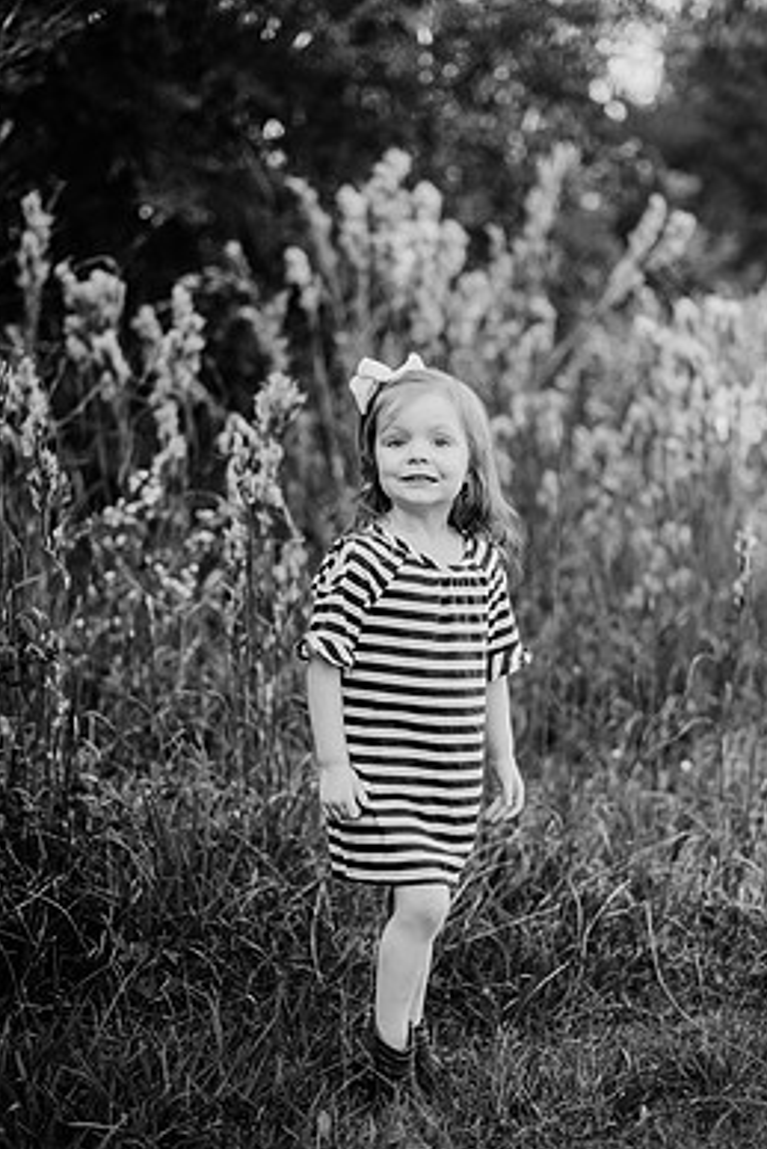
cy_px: 595
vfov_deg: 34.5
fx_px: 1852
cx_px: 421
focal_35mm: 58
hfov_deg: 23.4
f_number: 2
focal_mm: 50
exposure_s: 1/1000
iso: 200
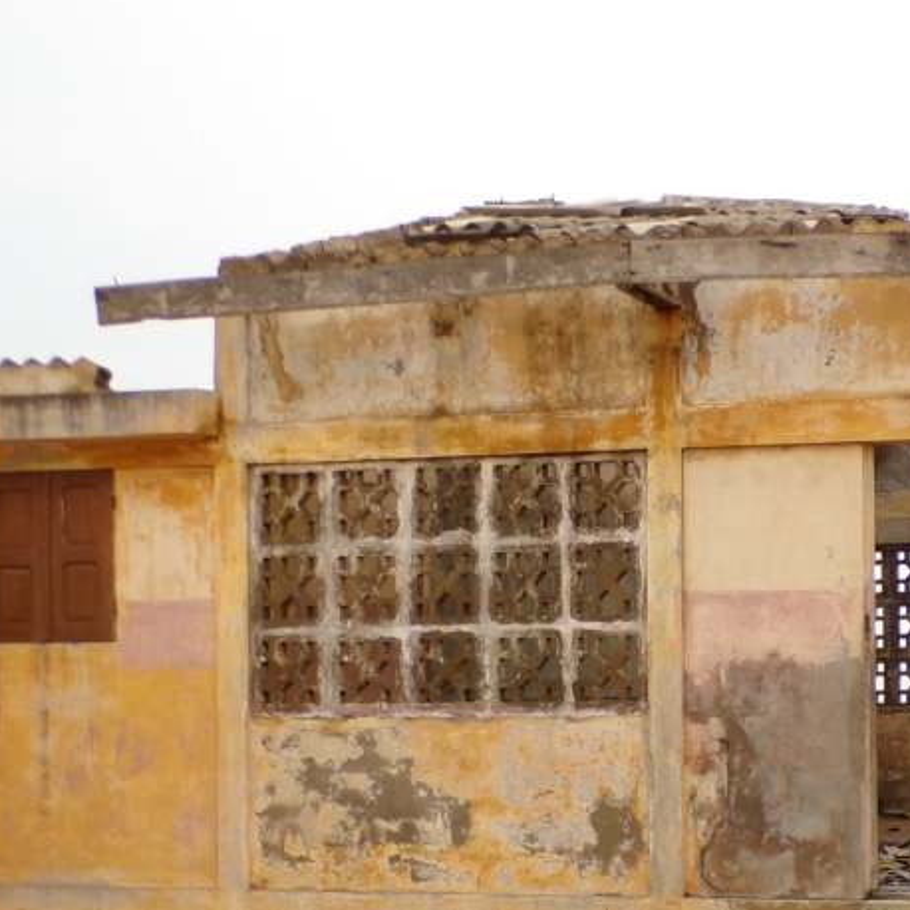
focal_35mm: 83
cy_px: 733
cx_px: 904
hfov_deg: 20.3
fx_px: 2469
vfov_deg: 20.6
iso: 100
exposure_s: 1/550
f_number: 3.4
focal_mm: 7.6
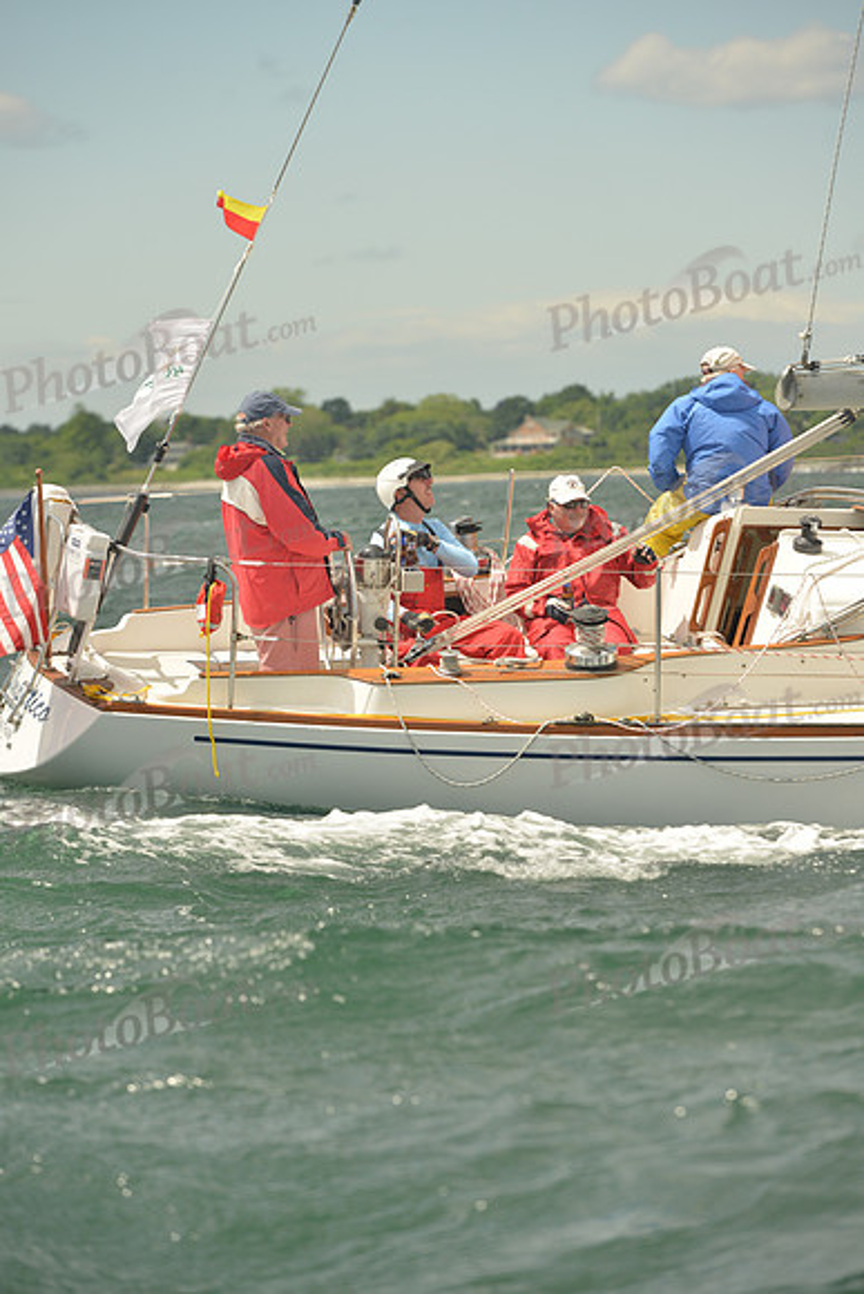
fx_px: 5576
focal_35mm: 155
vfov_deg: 13.2
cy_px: 647
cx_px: 432
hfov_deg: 8.9
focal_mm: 155
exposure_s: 1/800
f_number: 6.3
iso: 400
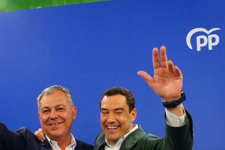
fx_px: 338
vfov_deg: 24.7
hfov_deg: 36.5
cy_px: 116
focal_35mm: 54
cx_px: 75
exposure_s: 1/500
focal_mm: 30
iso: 2000
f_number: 4
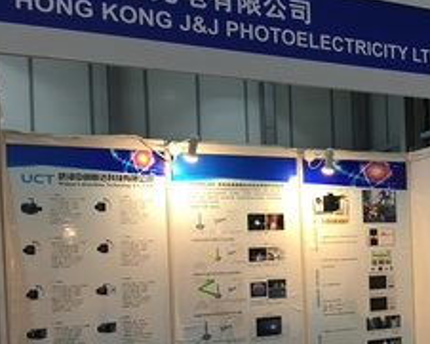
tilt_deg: +1.0
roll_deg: +1.5
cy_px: 249
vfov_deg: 29.9
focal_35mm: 50
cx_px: 373
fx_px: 637
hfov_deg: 35.5
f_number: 2.2
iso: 80
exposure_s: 1/33
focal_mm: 4.15
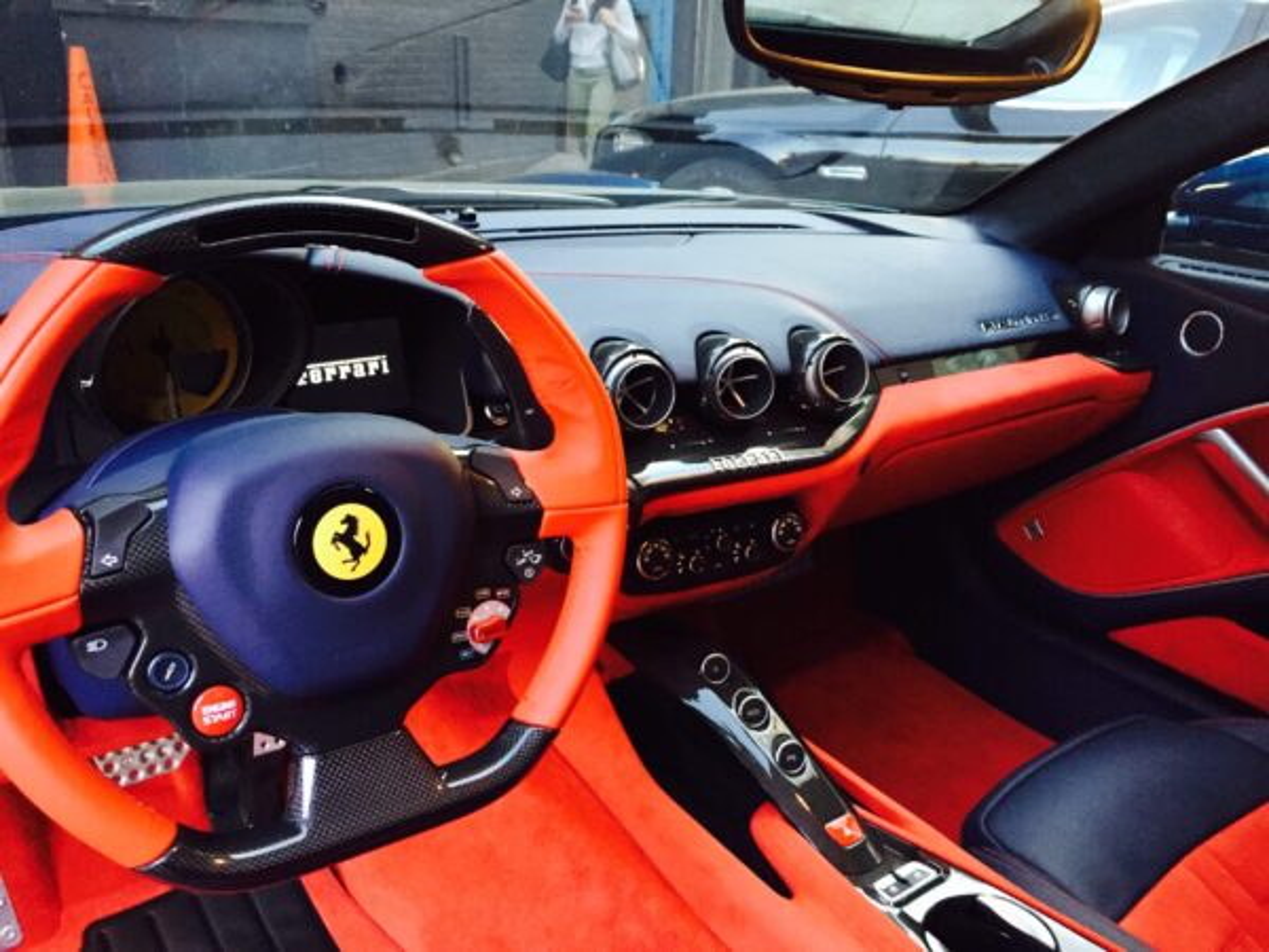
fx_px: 1063
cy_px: 476
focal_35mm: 29
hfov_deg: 61.7
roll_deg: -1.7
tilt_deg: -20.4
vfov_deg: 48.2
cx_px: 634
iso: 250
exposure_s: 1/30
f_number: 2.2
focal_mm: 4.15
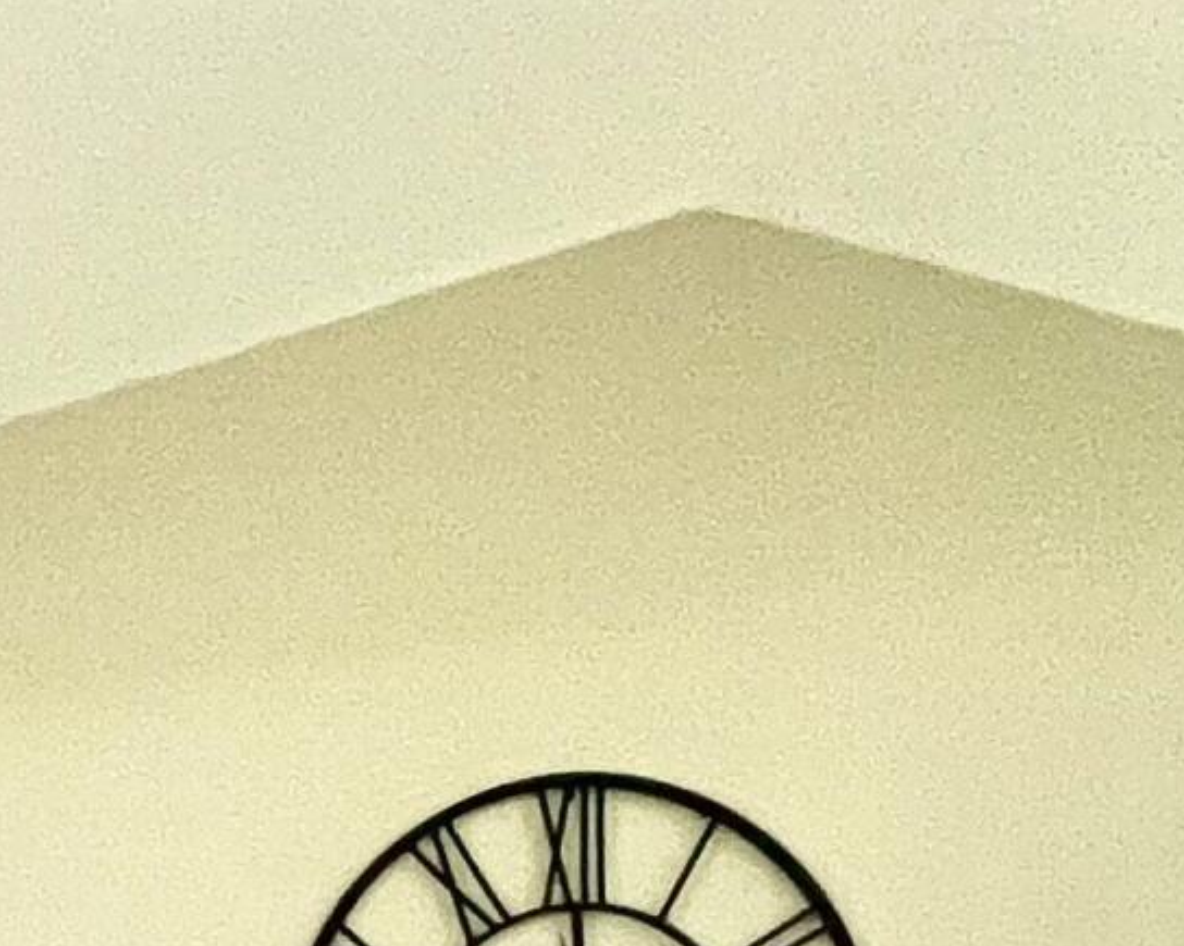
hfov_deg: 18.3
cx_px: -1167
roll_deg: +0.2
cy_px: 1883
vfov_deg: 16.6
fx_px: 2452
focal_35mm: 70
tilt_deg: -2.2
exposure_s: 1/60
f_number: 1.8
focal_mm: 1.57
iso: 320
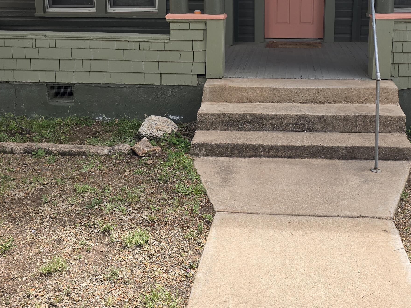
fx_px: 463
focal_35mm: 39
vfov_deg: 35.8
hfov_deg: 47.5
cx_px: 249
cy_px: 68
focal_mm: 6.3
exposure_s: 1/202
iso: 12
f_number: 1.7
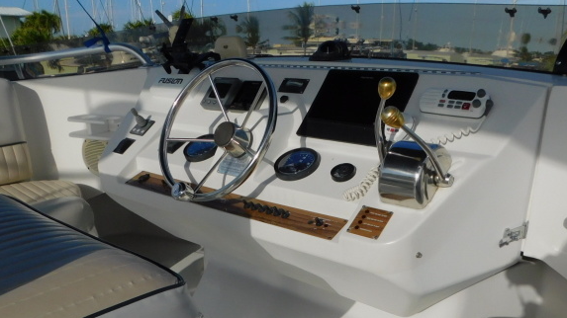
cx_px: 299
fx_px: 526
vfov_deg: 33.0
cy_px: 238
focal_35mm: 35
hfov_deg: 56.6
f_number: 6
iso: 125
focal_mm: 4
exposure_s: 1/1000
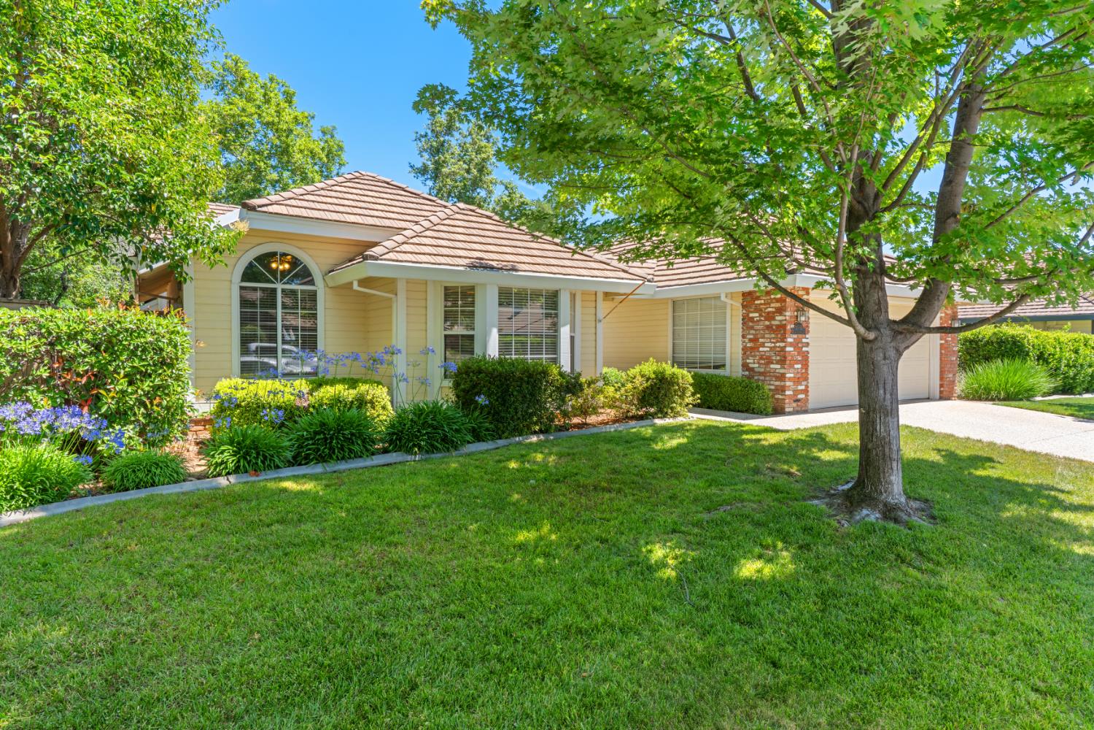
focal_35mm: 20
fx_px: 608
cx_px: 547
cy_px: 365
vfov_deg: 61.9
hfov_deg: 84.0
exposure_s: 1/30
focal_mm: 20
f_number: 11
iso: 100
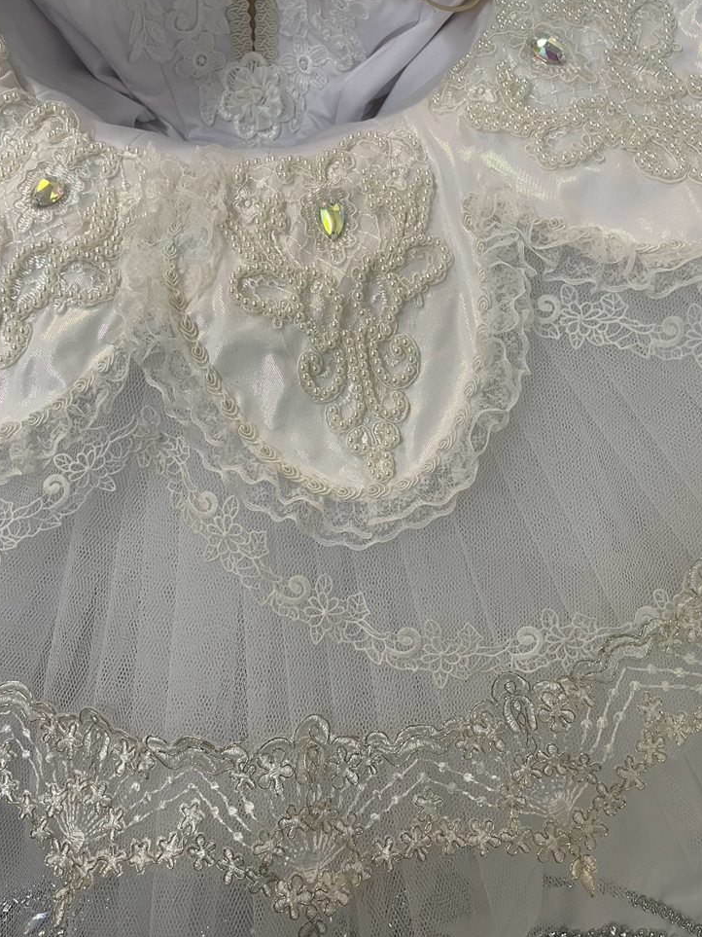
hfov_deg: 51.3
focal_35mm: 27
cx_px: 354
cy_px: 476
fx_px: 730
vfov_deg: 65.3
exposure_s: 1/50
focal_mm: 4.2
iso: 125
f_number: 1.6
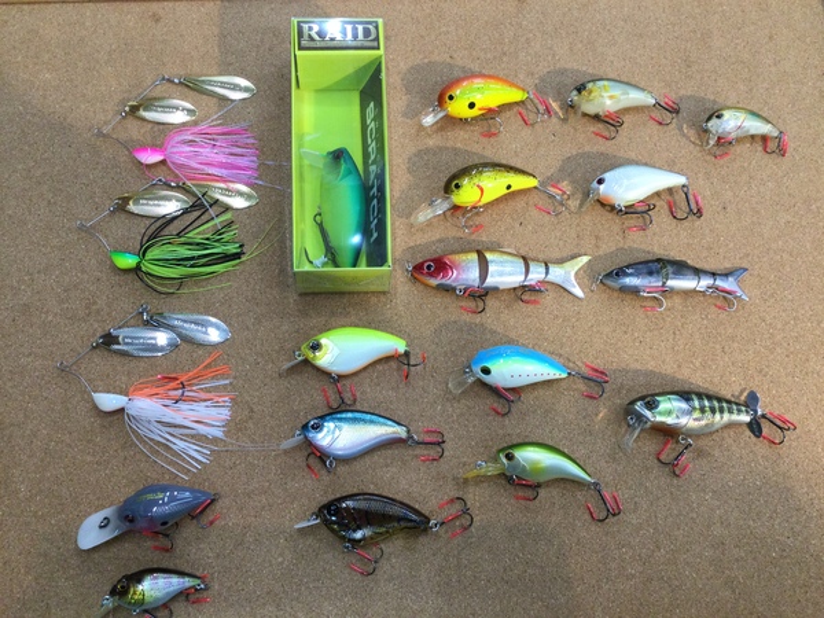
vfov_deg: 45.4
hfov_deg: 58.4
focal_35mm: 31
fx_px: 738
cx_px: 412
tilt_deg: -72.4
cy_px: 309
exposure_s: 1/30
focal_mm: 3.3
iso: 32
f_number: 2.4
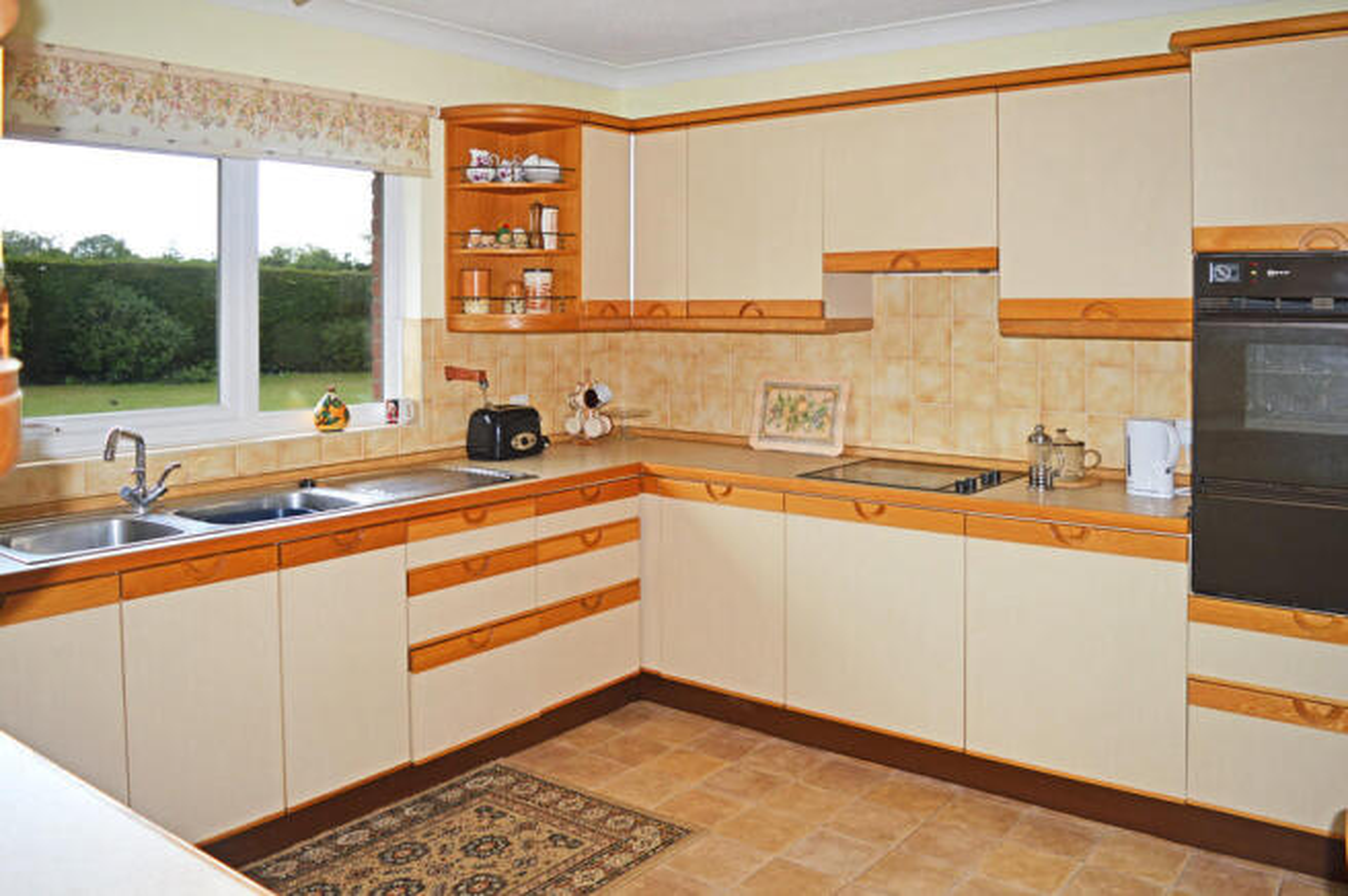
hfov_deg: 67.4
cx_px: 674
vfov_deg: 47.8
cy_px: 448
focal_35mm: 27
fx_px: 1010
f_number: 4
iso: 100
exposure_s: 1/200
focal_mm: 18
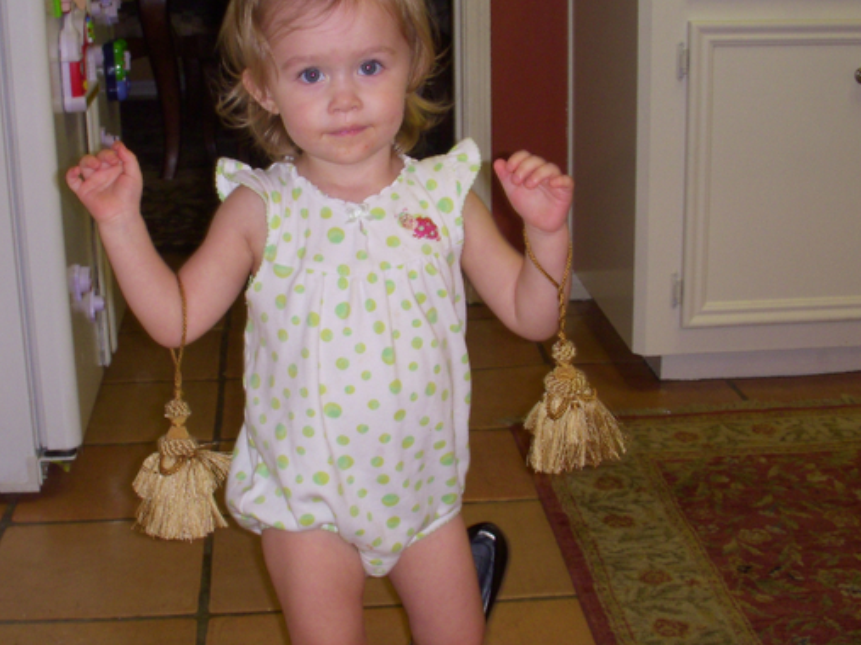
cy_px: 287
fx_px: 1492
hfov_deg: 32.1
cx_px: 326
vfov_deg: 24.4
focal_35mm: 60
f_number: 3.3
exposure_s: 1/30
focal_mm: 6.3
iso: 100
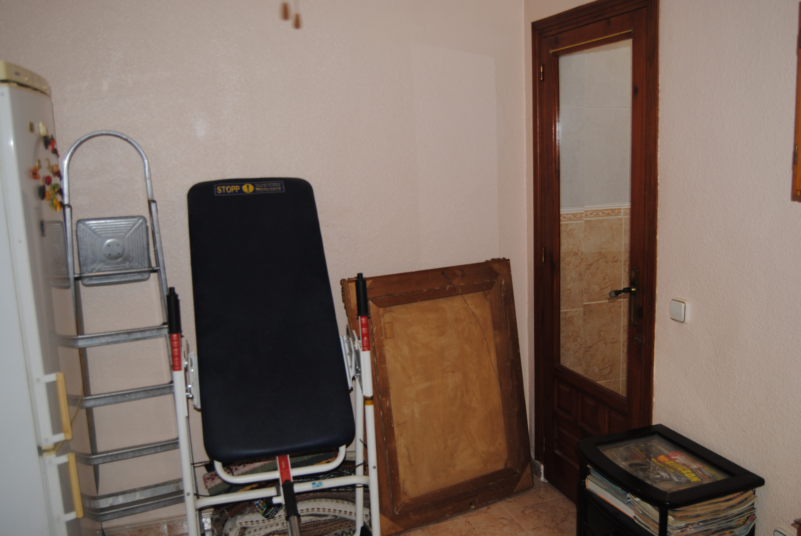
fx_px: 735
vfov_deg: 40.1
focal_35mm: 33
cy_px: 268
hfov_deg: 57.2
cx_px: 400
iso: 200
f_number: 3.5
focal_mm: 22
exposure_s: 1/60
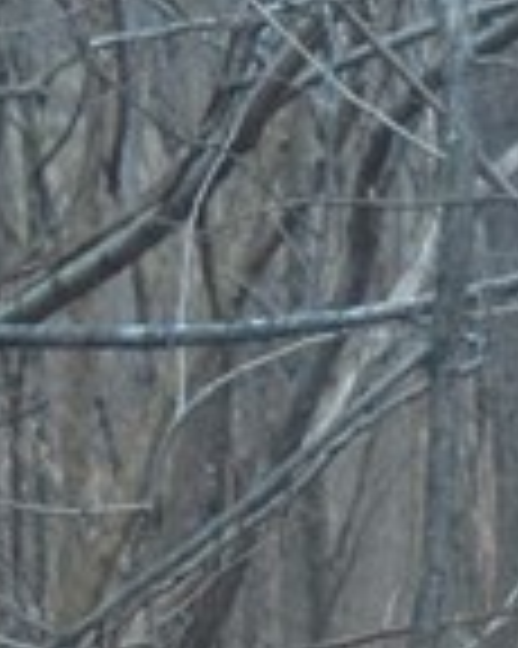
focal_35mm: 424
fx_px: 8134
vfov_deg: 4.6
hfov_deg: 3.5
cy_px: 148
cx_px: 2135
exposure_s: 1/50
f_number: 5.3
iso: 400
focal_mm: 40
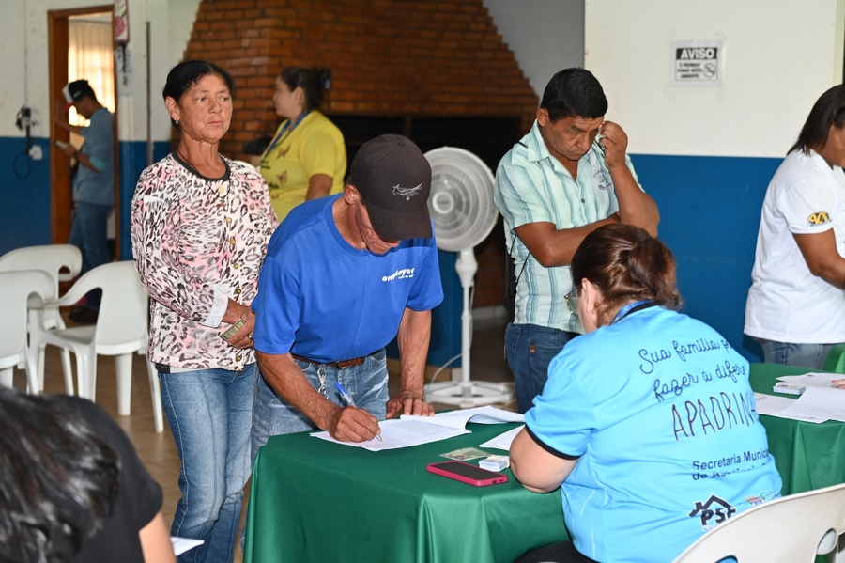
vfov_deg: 21.9
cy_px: 282
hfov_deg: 32.4
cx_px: 422
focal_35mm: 62
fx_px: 1454
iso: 560
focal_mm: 62
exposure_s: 1/60
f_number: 4
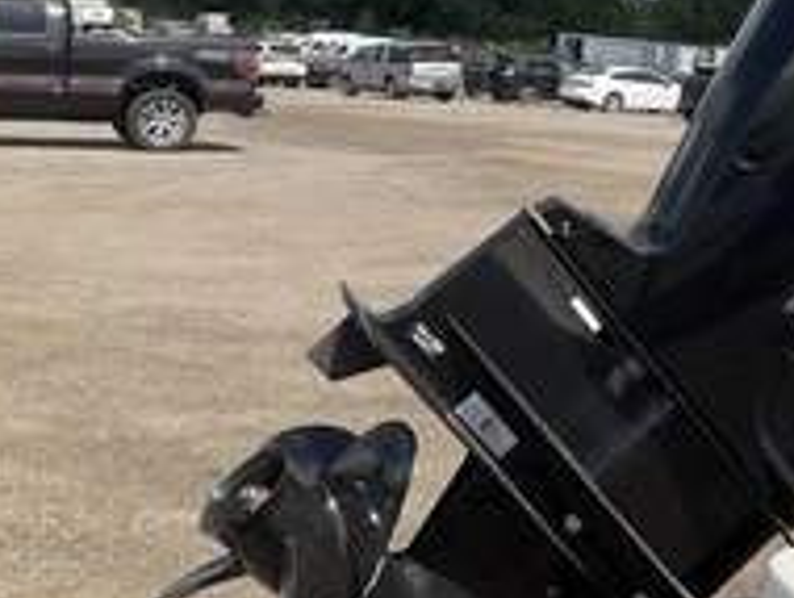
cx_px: 781
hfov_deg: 29.7
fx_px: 1401
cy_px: 105
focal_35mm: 61
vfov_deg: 23.7
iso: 25
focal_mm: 3
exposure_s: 1/2427
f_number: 1.8
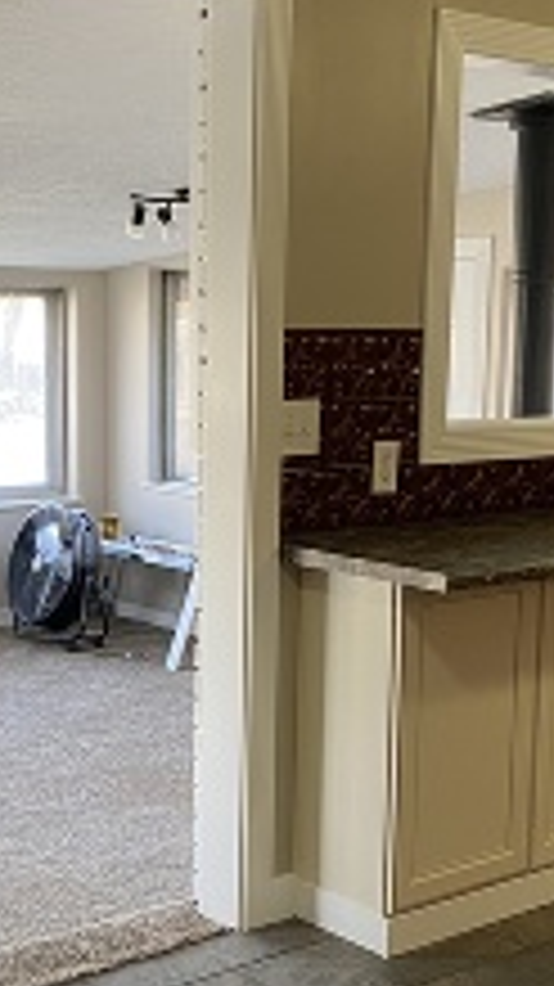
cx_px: 284
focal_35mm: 62
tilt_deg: -9.5
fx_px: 1621
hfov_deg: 19.4
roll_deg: -0.6
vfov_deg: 33.7
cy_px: 599
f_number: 1.8
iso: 125
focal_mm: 4.25
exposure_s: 1/60
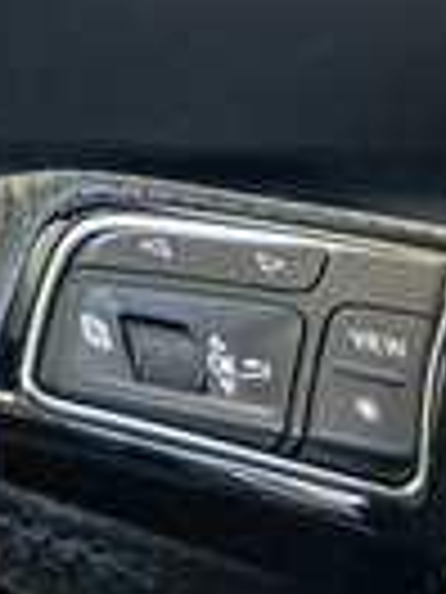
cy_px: 486
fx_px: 7954
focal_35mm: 463
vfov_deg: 4.3
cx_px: 1016
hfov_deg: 3.2
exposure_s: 1/125
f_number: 2.8
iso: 1600
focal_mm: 62
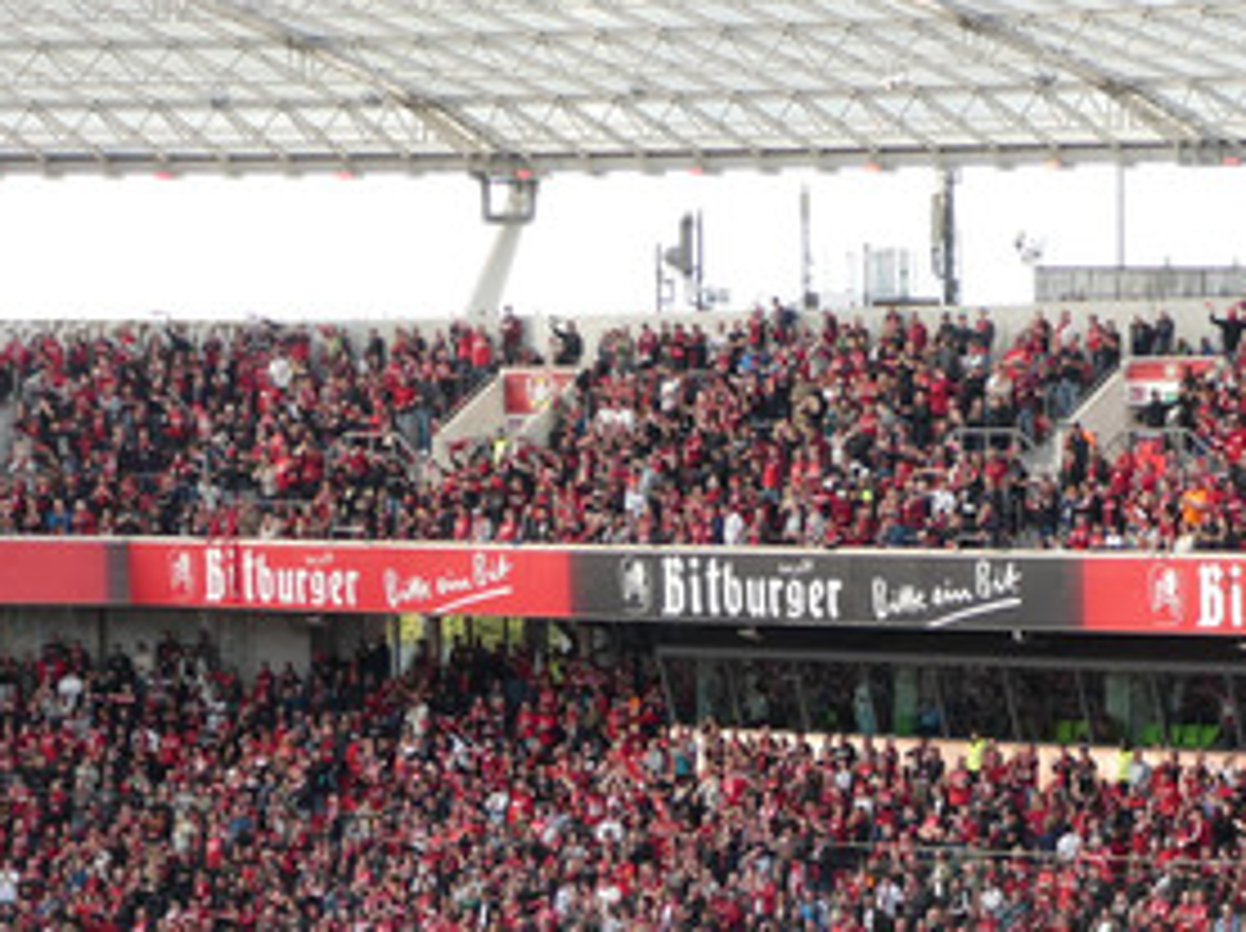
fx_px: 5824
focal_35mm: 162
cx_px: 1206
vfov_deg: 9.1
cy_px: 1022
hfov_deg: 12.1
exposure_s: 1/80
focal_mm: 12.5
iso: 80
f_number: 4.5
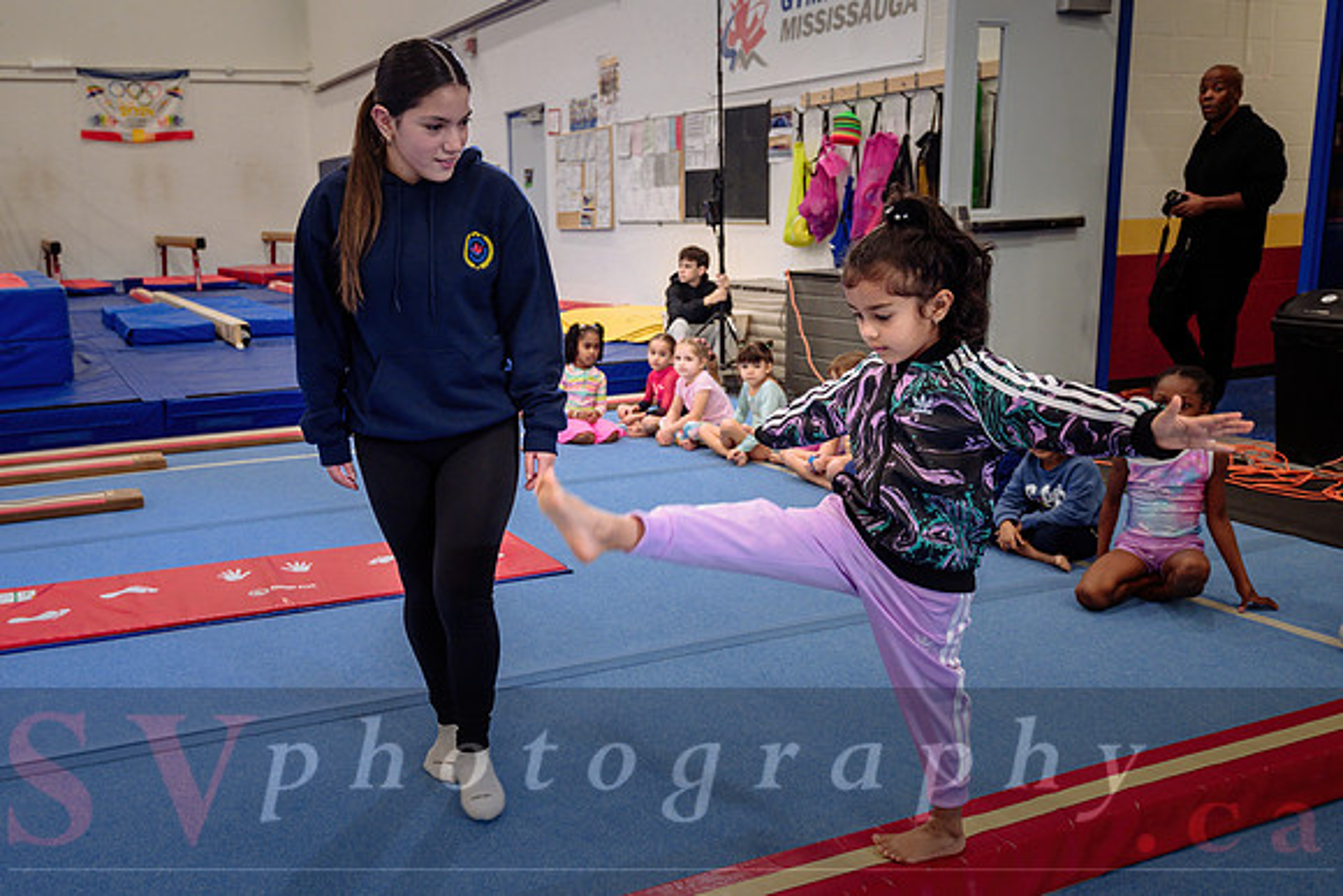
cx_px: 537
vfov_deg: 40.1
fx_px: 1226
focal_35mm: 33
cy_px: 462
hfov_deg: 57.0
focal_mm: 24
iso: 800
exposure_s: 1/160
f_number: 3.5
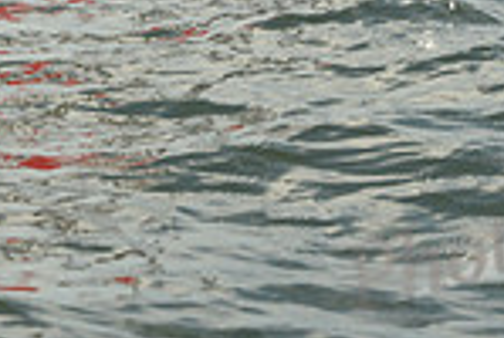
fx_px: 3816
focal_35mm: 272
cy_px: -248
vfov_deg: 5.0
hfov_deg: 7.6
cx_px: 176
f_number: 13
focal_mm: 70
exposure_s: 1/1000
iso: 320
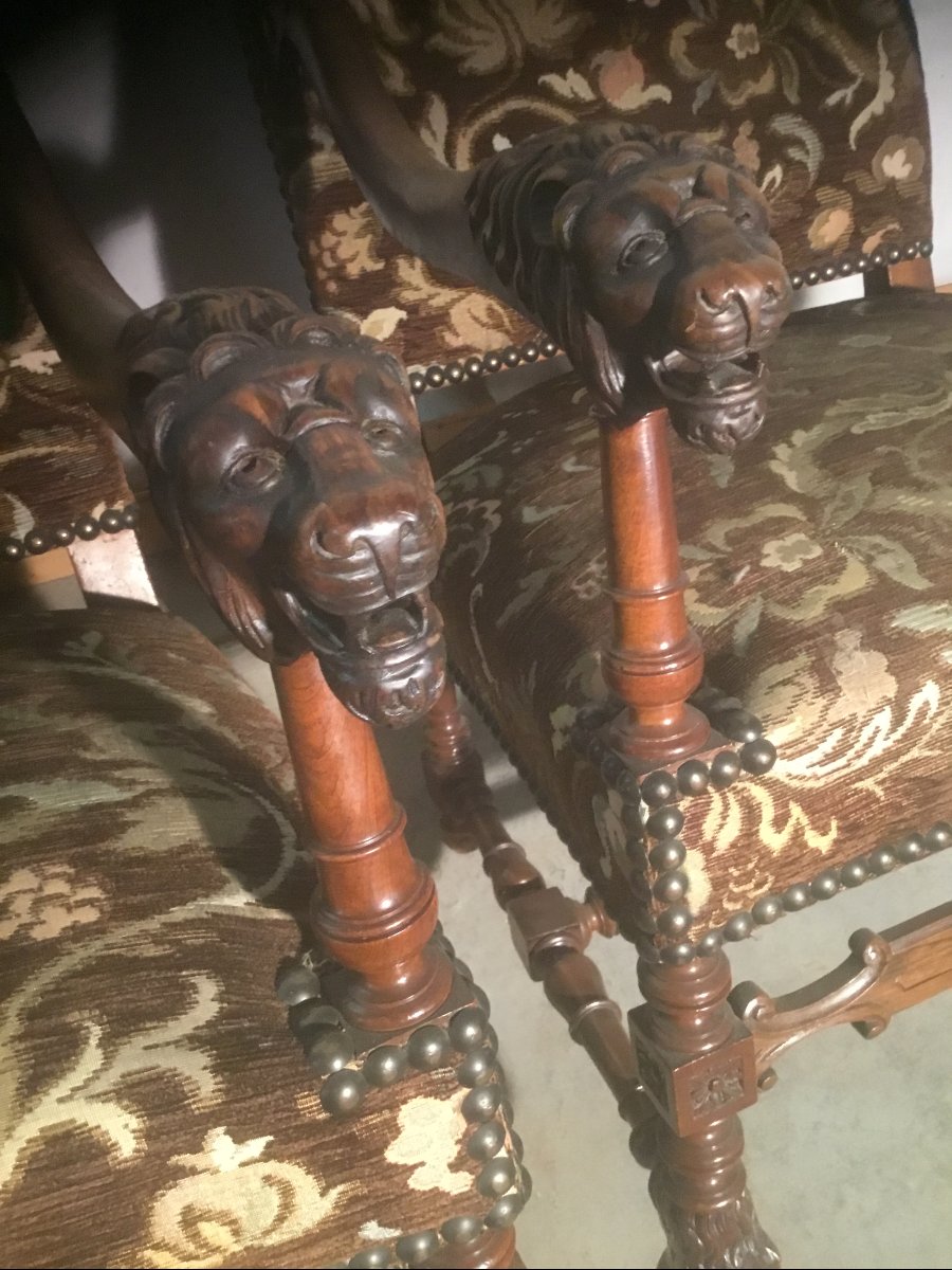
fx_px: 1137
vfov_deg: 58.4
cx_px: 476
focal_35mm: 31
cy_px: 635
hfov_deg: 45.4
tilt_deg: -47.6
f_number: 2.4
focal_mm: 3.3
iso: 250
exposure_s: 1/17
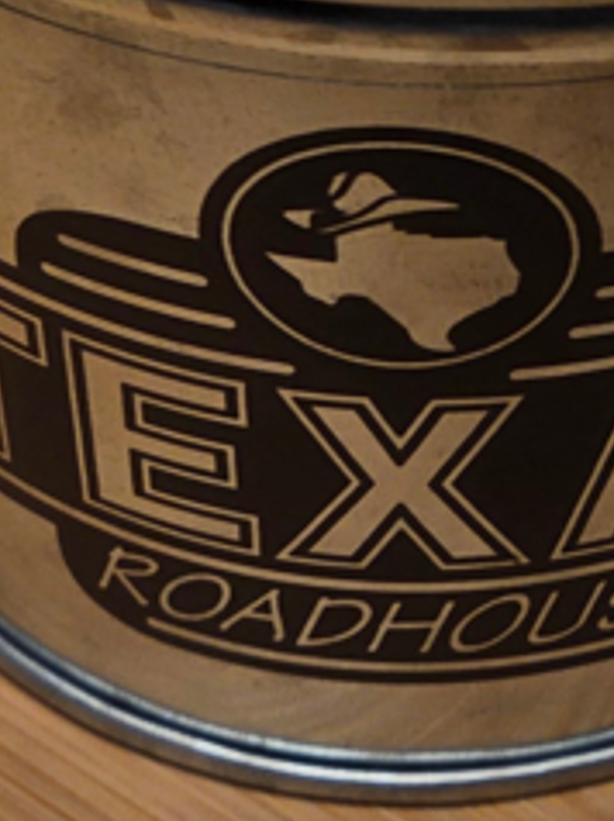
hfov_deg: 12.5
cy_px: -624
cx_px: 680
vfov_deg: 14.9
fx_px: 2748
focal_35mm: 116
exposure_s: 1/120
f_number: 1.8
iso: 32
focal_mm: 5.4
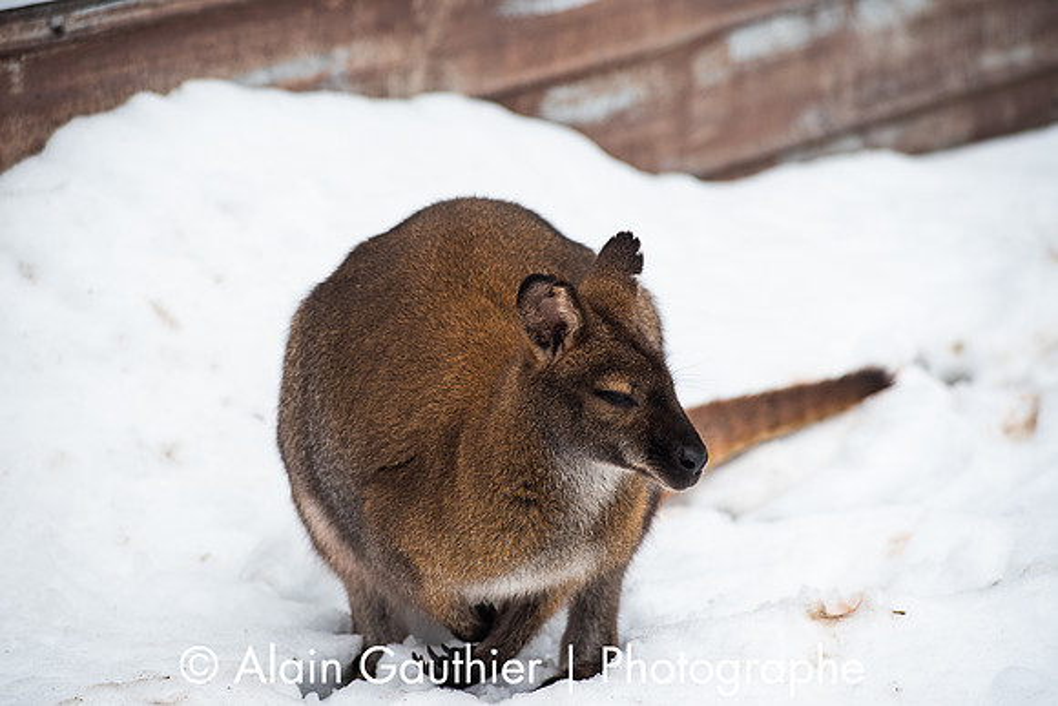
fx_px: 4703
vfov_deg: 8.6
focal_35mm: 160
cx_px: 529
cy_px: 353
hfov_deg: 12.8
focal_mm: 160
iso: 100
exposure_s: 1/250
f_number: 4
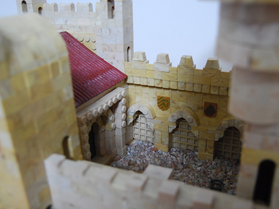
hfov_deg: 54.0
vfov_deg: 41.8
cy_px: 100
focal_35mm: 34
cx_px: 145
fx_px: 274
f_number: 3.5
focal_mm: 18
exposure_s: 1/30
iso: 1400
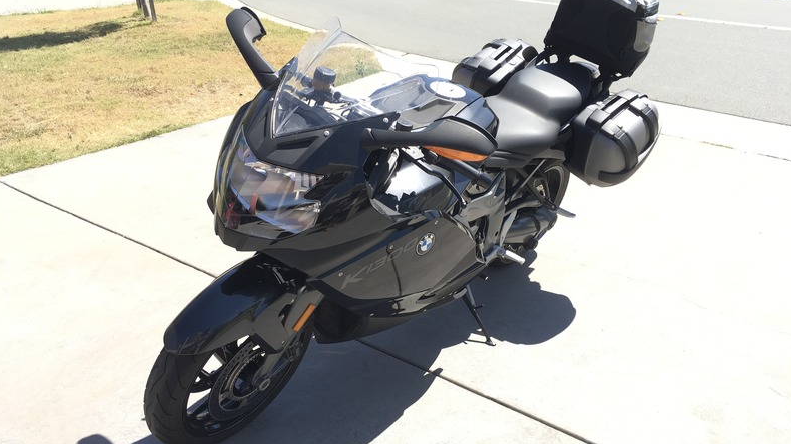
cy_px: 257
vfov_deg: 36.6
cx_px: 394
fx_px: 671
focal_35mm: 32
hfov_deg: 61.0
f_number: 2.2
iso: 25
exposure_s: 1/641
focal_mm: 4.15
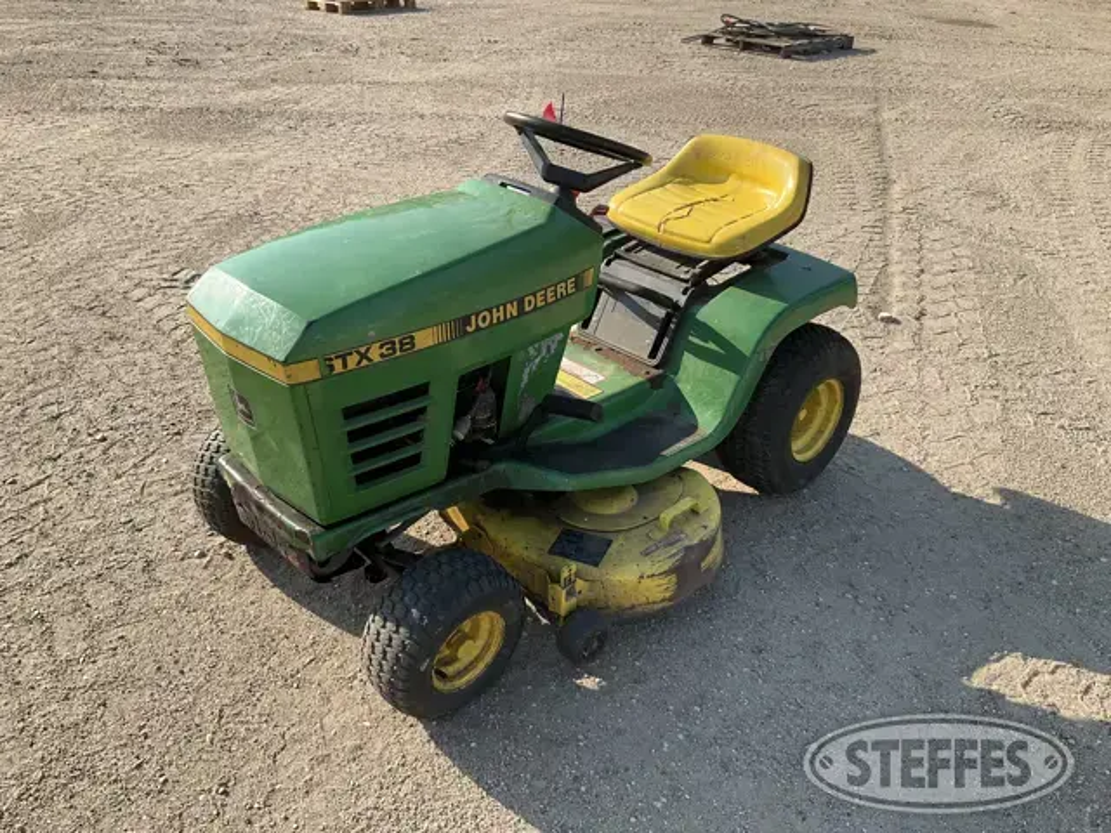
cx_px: 556
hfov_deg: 61.7
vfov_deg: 48.2
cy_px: 416
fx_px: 931
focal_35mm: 29
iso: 25
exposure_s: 1/842
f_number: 1.8
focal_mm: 3
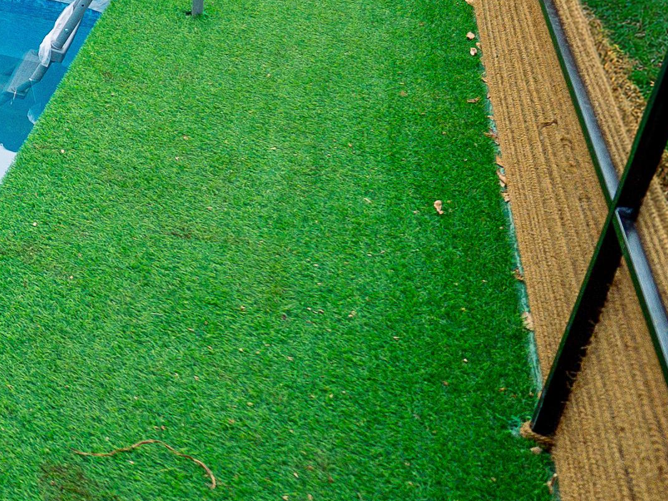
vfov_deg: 22.1
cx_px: -483
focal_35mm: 65
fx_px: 1254
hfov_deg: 21.5
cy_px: 54
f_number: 2.8
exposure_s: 1/3200
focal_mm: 17
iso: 1250
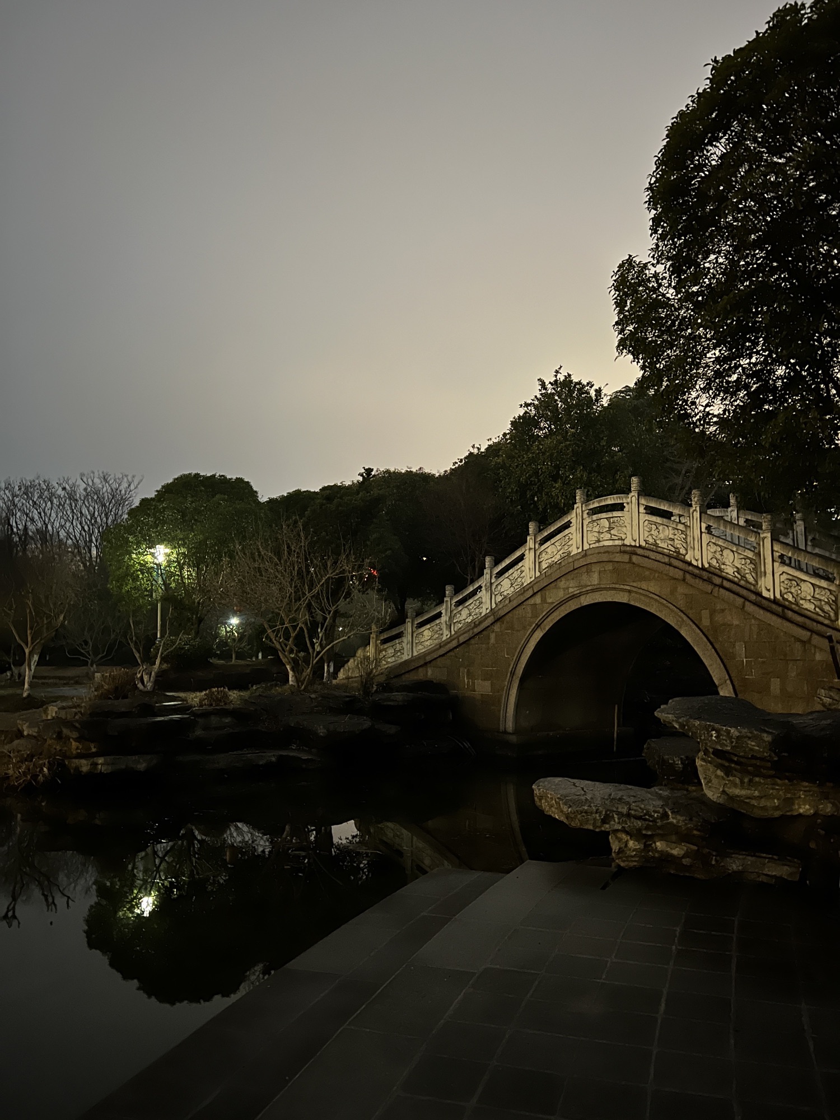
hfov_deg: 53.1
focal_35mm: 26
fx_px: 841
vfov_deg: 67.3
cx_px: 420
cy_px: 560
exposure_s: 1/9
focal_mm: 5.7
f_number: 1.5
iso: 800
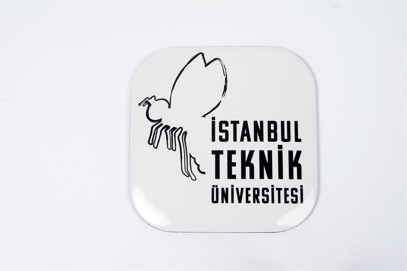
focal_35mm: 70
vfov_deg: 19.4
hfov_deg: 28.8
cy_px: 136
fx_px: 791
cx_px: 204
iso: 100
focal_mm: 70
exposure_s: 1/125
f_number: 18
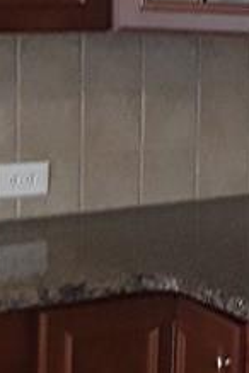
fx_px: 1411
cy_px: 82
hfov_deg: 9.1
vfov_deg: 15.0
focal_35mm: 136
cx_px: 583
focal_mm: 2.9
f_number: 1.9
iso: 200
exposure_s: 1/15
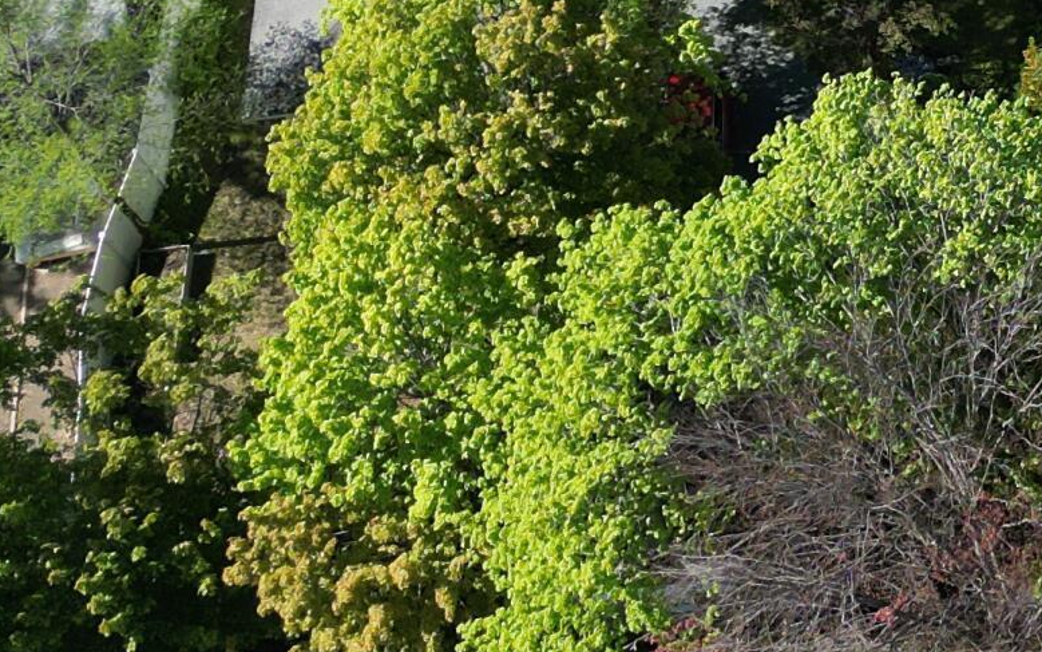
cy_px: -133
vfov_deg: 13.0
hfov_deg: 19.4
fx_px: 2783
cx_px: 1382
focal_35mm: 98
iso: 100
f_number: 1.7
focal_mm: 6.72
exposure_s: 1/2000
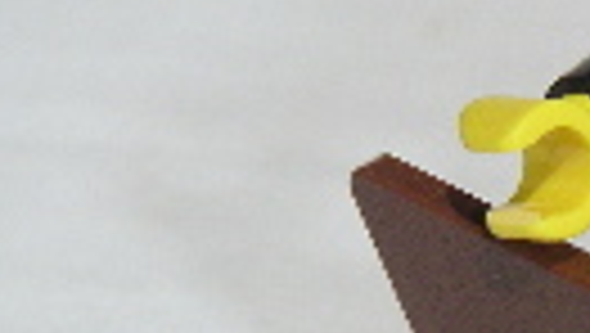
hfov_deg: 5.8
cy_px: 198
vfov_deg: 3.3
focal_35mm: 369
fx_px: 5779
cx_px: 788
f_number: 8
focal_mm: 17.1
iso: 160
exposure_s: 1/1000
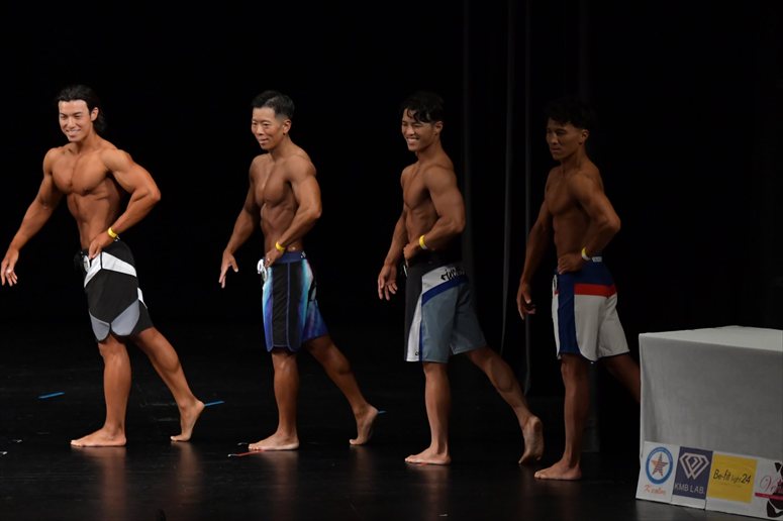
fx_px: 4891
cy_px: 260
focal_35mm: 225
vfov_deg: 6.1
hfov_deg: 9.2
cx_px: 392
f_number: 5.6
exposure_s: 1/400
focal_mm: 150
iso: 3200
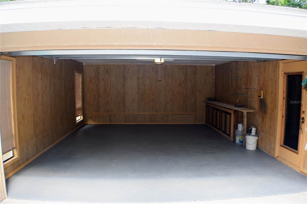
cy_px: 102
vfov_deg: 38.3
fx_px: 294
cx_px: 154
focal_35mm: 34
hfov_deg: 55.1
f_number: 5.6
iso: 450
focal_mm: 23
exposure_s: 1/125
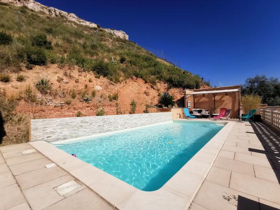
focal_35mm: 16
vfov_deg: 78.1
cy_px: 105
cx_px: 140
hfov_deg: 94.5
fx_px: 129
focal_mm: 2.35
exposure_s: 1/2519
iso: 50
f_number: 2.2
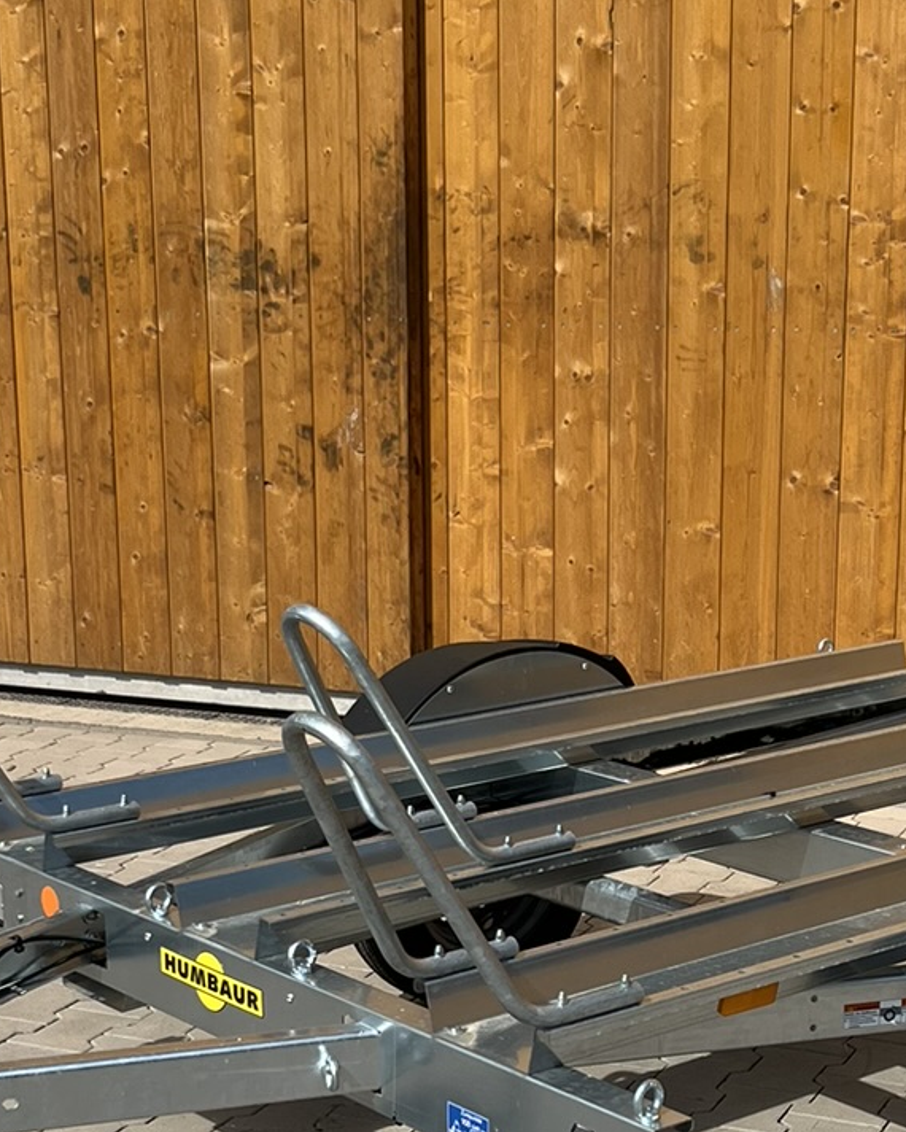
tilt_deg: -12.7
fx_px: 2446
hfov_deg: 21.0
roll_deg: -0.8
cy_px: 785
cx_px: 536
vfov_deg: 25.9
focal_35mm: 73
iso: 50
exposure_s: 1/5319
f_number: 1.6
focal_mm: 5.1
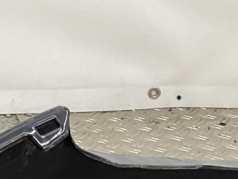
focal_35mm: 166
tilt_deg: -34.7
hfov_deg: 11.2
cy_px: 445
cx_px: 417
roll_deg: -15.8
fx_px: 1141
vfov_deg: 8.2
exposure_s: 1/120
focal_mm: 3
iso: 50
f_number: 1.8
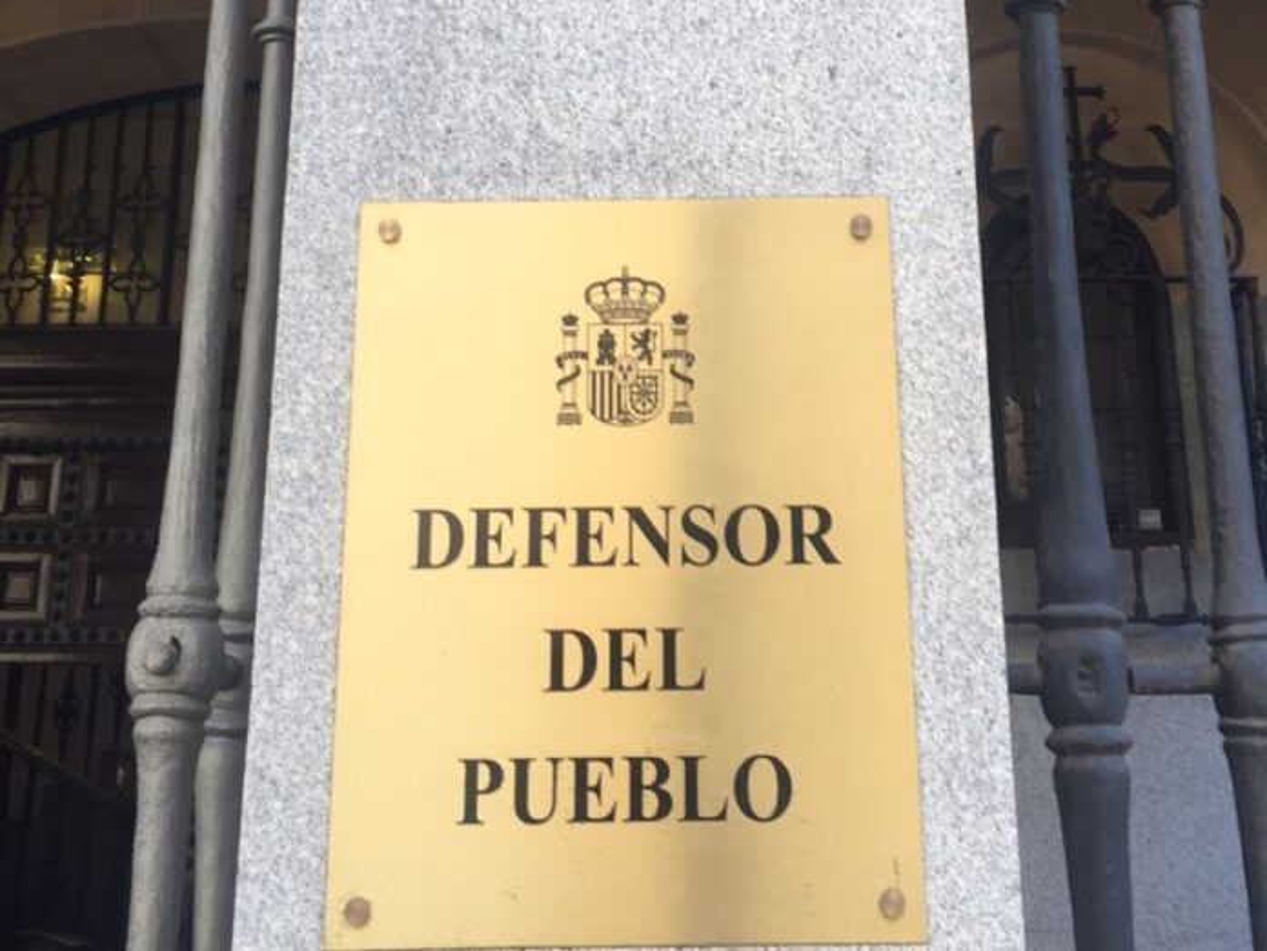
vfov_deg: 48.2
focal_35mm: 29
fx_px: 1061
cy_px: 476
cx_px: 634
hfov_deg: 61.7
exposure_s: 1/100
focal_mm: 4.15
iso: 32
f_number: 2.2
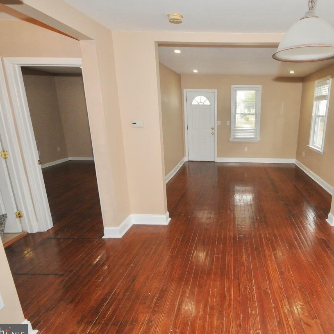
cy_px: 168
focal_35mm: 20
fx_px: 218
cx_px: 234
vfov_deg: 74.8
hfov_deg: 71.6
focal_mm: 10
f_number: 7.1
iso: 1000
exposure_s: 1/60
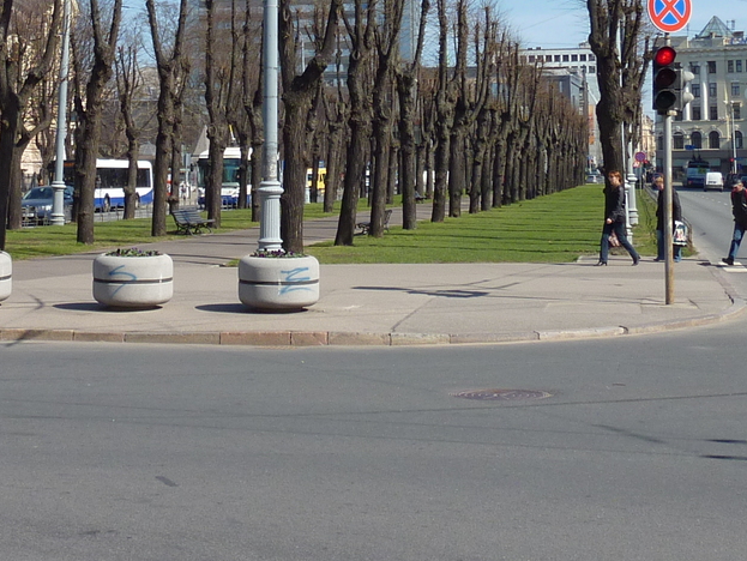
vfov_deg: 18.7
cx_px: 218
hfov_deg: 25.1
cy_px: 28
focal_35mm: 77
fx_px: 1663
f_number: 4.5
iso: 80
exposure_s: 1/500
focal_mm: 5
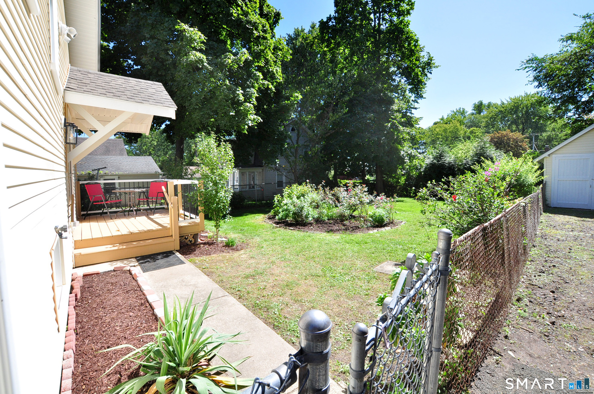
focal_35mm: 15
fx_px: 247
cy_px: 197
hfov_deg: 100.5
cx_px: 297
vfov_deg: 77.2
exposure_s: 1/400
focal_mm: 10
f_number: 8
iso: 400
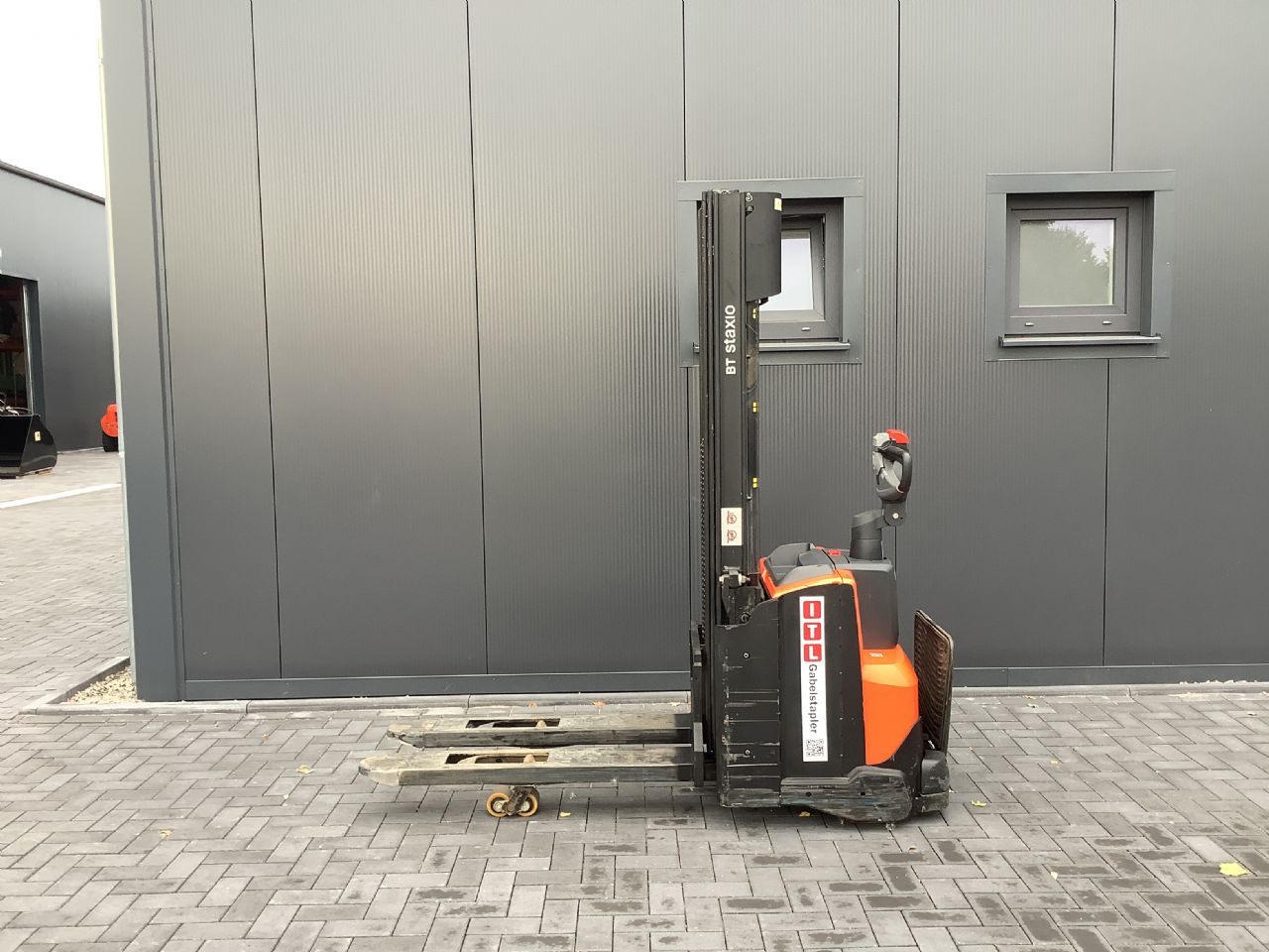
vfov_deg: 45.4
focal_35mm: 31
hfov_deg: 58.4
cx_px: 634
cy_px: 476
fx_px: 1136
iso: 64
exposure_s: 1/60
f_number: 2.4
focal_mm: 3.3
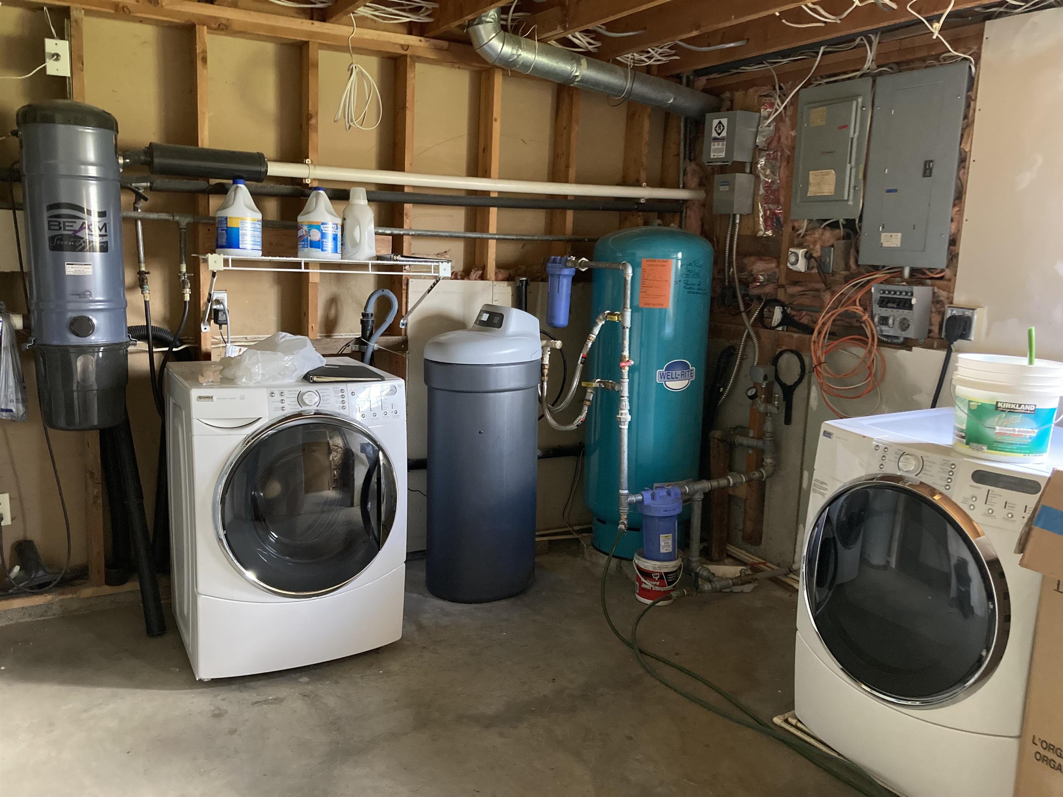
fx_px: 860
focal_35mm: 28
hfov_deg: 63.4
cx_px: 532
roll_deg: -2.0
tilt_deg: -8.6
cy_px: 398
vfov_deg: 49.7
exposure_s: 1/30
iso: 500
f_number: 1.8
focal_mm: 3.99
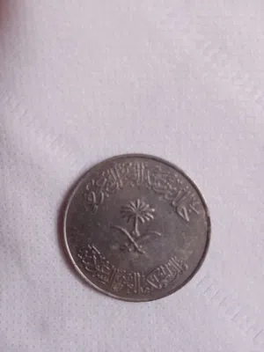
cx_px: 132
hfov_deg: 49.7
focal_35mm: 28
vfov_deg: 63.4
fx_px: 285
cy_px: 176
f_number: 1.8
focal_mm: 4.05
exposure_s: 1/33.3
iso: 815
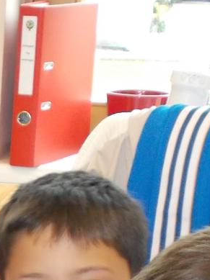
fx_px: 1361
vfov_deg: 11.4
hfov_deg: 8.5
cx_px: -155
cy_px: 376
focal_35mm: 168
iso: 200
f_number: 3.6
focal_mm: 6
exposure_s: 1/25
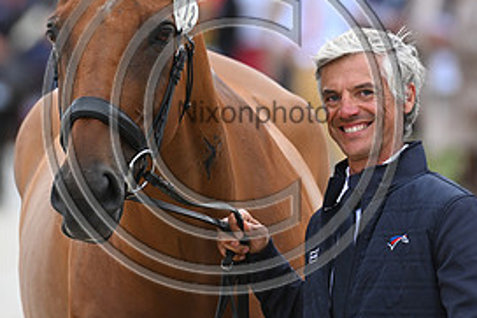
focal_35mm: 853
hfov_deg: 2.4
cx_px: 203
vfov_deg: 1.6
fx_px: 11295
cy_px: 89
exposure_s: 1/1600
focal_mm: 400
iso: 720
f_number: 5.6
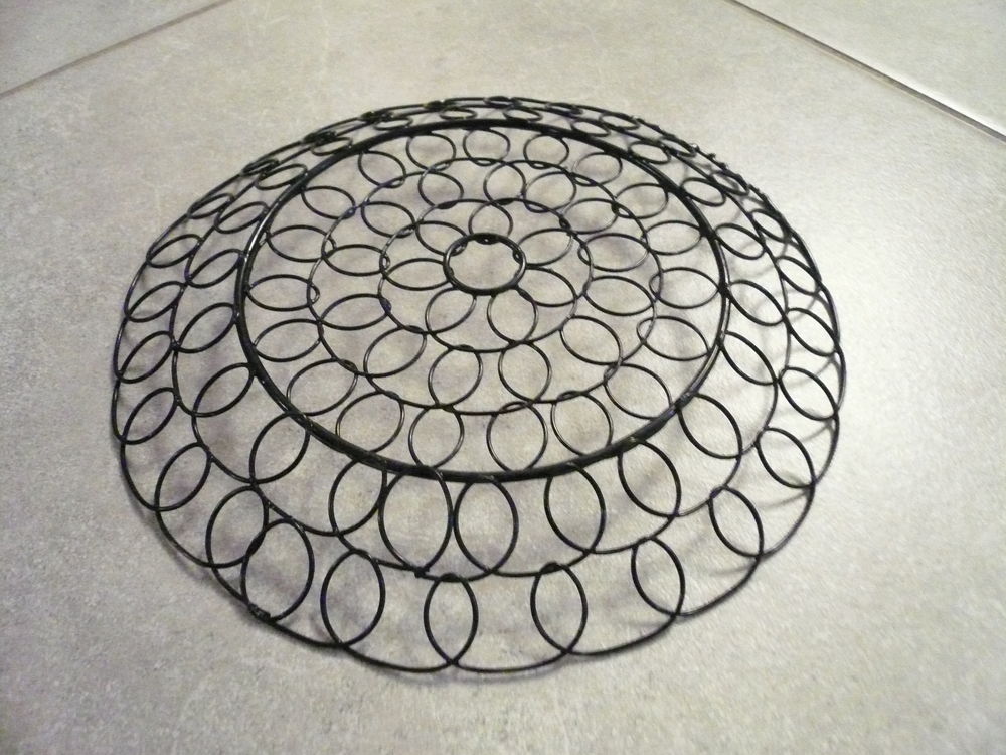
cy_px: 378
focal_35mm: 28
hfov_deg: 63.4
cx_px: 503
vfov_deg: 49.7
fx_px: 814
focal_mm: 4.6
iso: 800
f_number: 2.8
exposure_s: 1/4
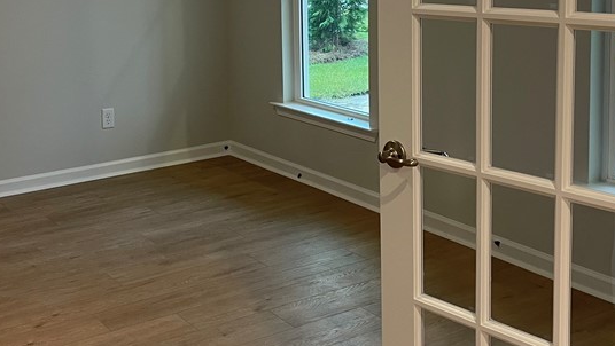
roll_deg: +1.0
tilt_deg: -8.8
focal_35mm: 52
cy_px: 48
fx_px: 848
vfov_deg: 22.6
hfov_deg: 39.7
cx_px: 246
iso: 125
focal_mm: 5.1
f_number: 1.6
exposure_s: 1/60
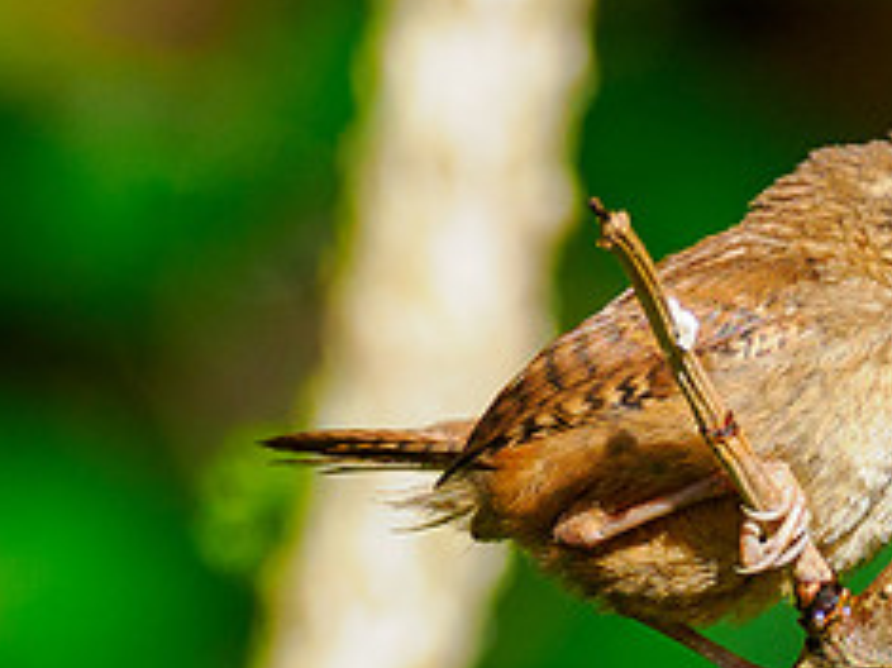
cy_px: 512
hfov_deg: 0.7
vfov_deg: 0.5
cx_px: 877
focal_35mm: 2772
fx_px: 71394
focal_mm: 300
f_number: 4
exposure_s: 1/1250
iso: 320
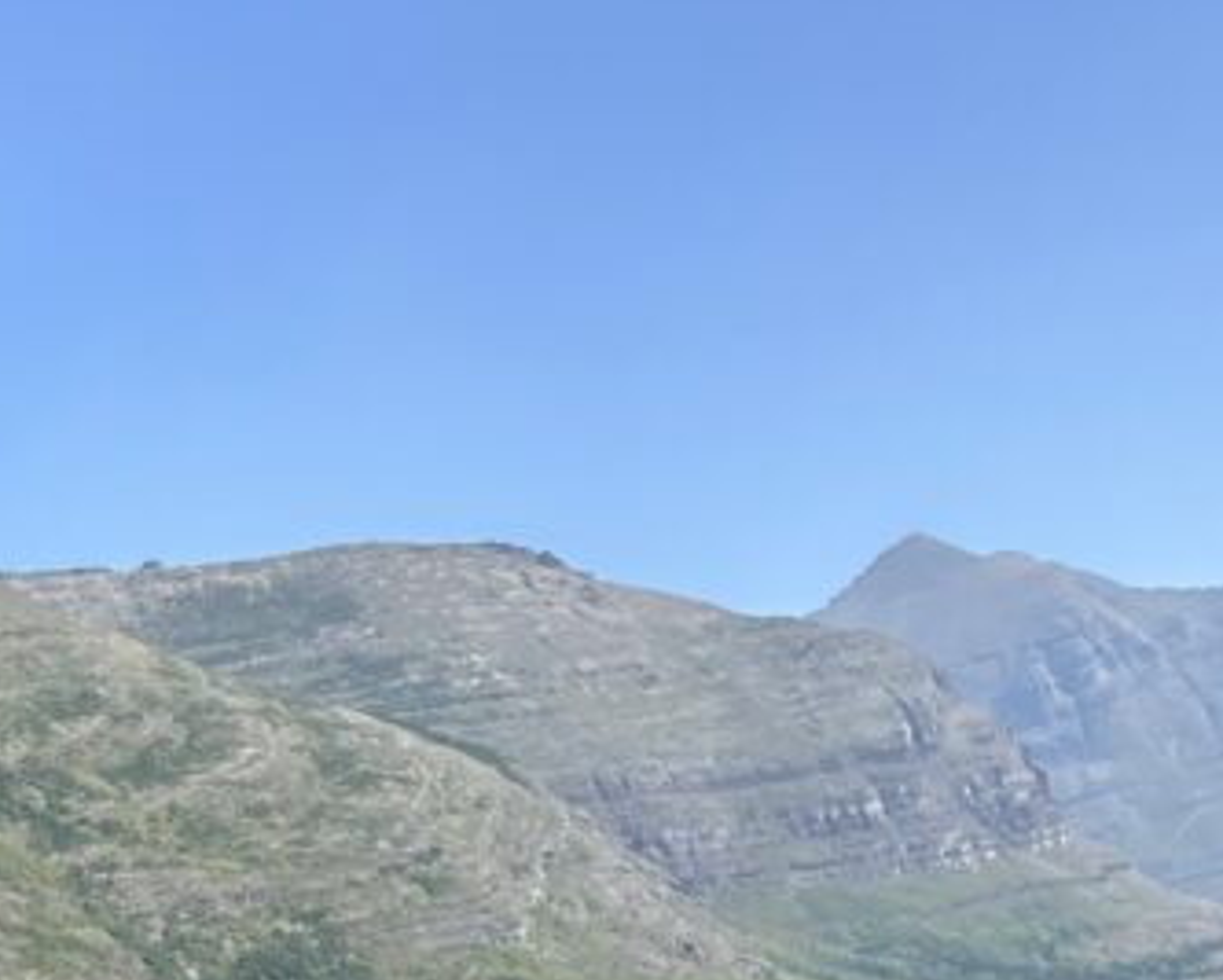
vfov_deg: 21.1
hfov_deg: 27.2
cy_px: 1079
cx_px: 349
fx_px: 2500
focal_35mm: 69
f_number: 1.9
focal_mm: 2.69
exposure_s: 1/831
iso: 25
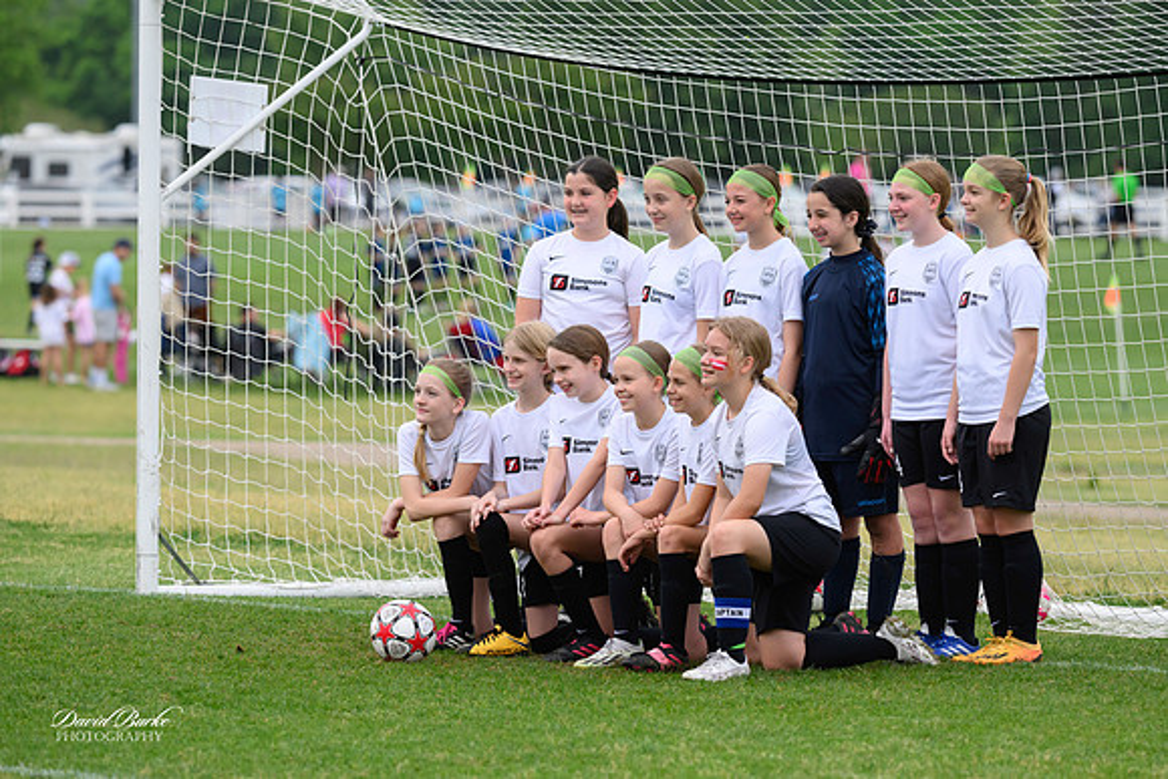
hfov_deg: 7.6
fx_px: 8762
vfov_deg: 5.1
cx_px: 584
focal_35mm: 270
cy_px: 390
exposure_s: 1/1250
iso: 1600
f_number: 6.3
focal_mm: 270
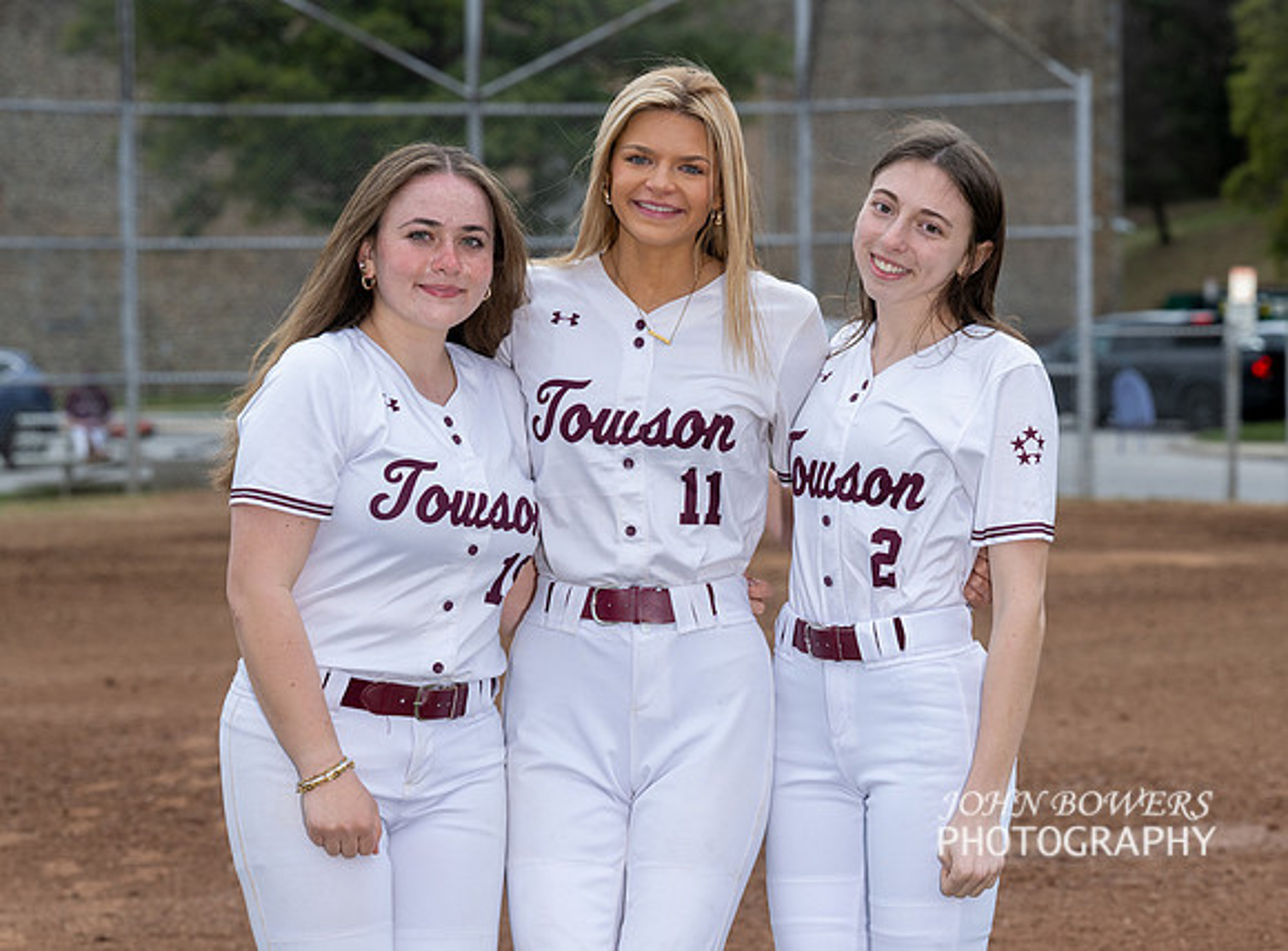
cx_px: 772
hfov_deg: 16.4
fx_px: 4471
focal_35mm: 121
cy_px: 502
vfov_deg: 12.1
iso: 400
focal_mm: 92
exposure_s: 1/640
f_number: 5
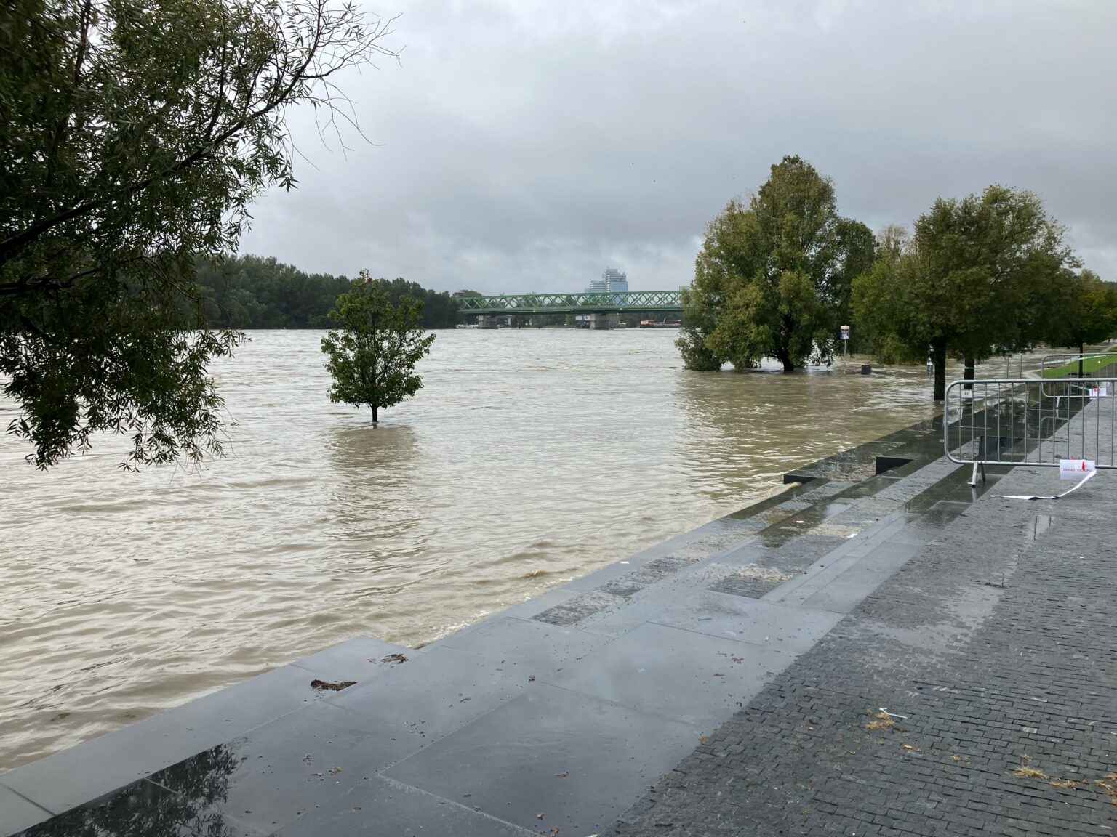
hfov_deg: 63.4
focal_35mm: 28
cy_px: 418
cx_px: 558
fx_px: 904
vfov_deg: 49.7
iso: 32
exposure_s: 1/2208
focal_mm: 3.99
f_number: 1.8
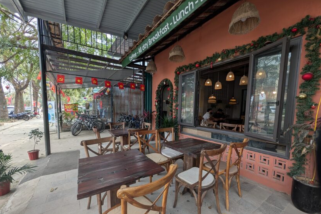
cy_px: 121
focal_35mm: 13
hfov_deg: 108.3
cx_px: 156
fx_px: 116
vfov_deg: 84.9
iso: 55
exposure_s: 1/440
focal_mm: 2.02
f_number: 1.7
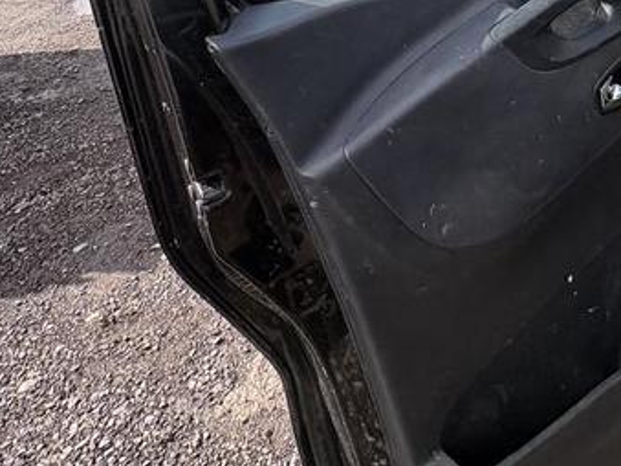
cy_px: -90
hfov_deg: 49.0
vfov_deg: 32.2
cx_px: 430
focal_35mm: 37
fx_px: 664
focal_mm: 2.22
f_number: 2.2
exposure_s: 1/505
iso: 50
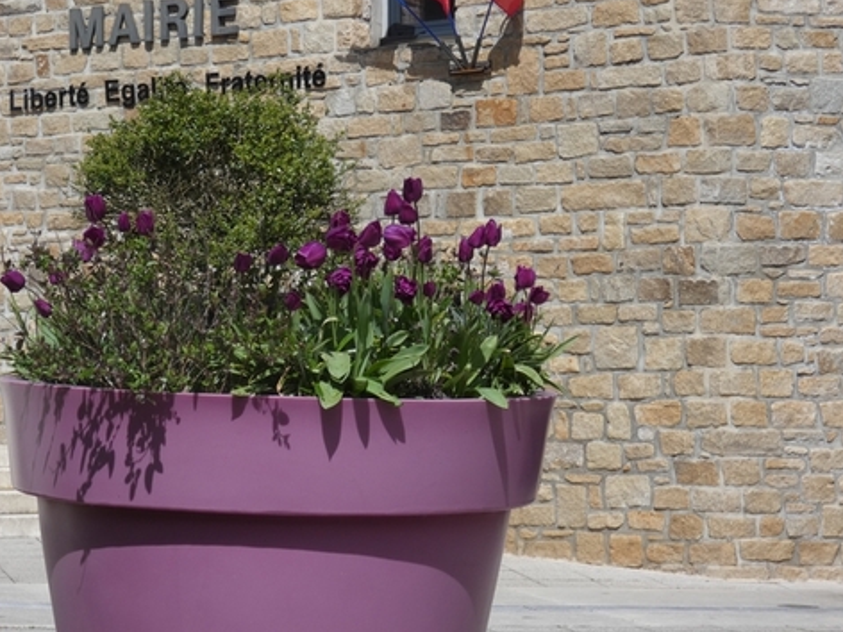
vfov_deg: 14.4
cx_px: 323
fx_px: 2508
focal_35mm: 103
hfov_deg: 19.0
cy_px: 248
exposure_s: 1/800
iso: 80
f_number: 4.5
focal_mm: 14.5
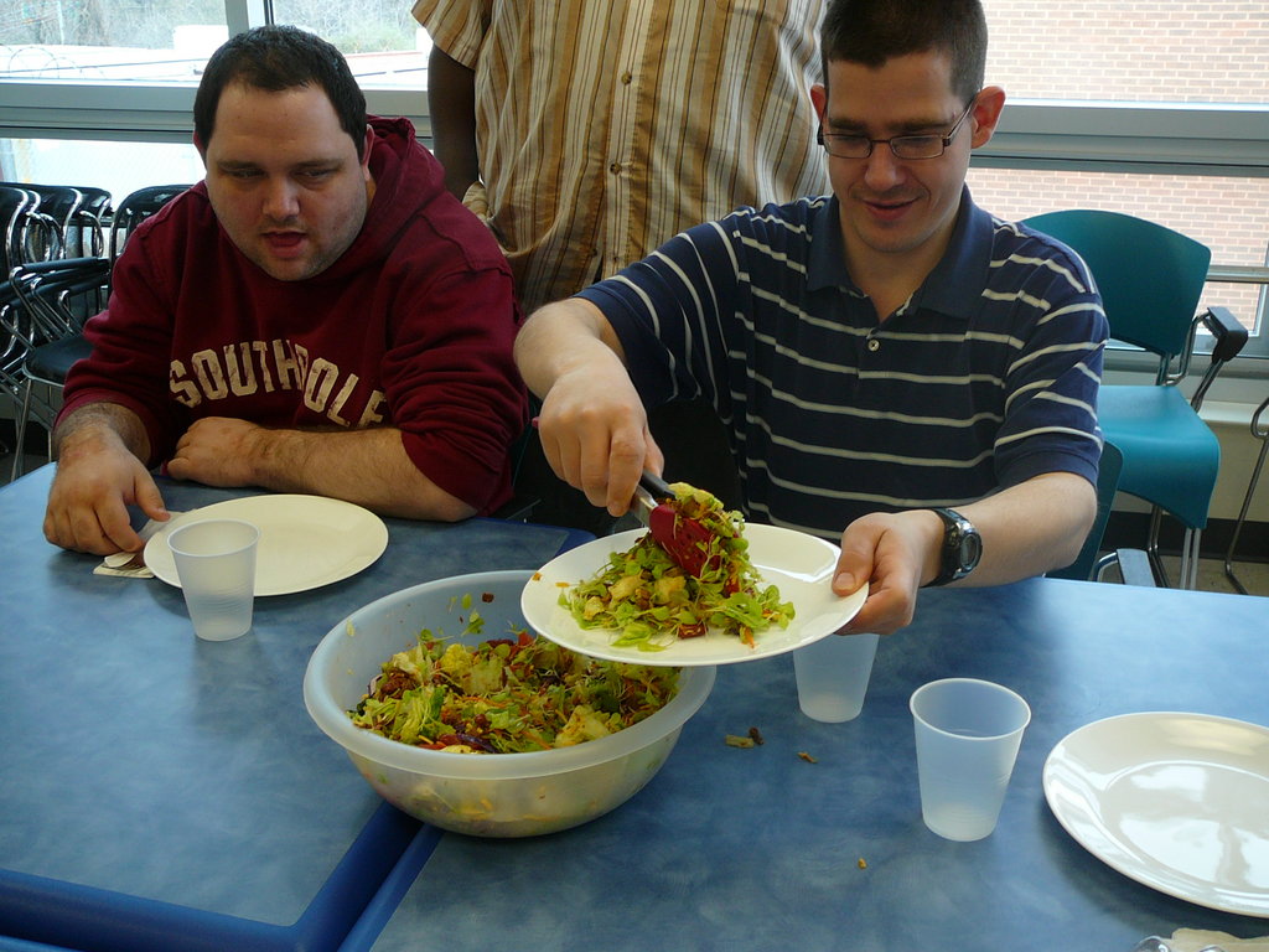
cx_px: 634
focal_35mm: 35
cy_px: 476
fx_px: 1283
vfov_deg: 40.7
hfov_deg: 52.6
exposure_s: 1/60
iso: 80
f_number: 2.8
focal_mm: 5.2
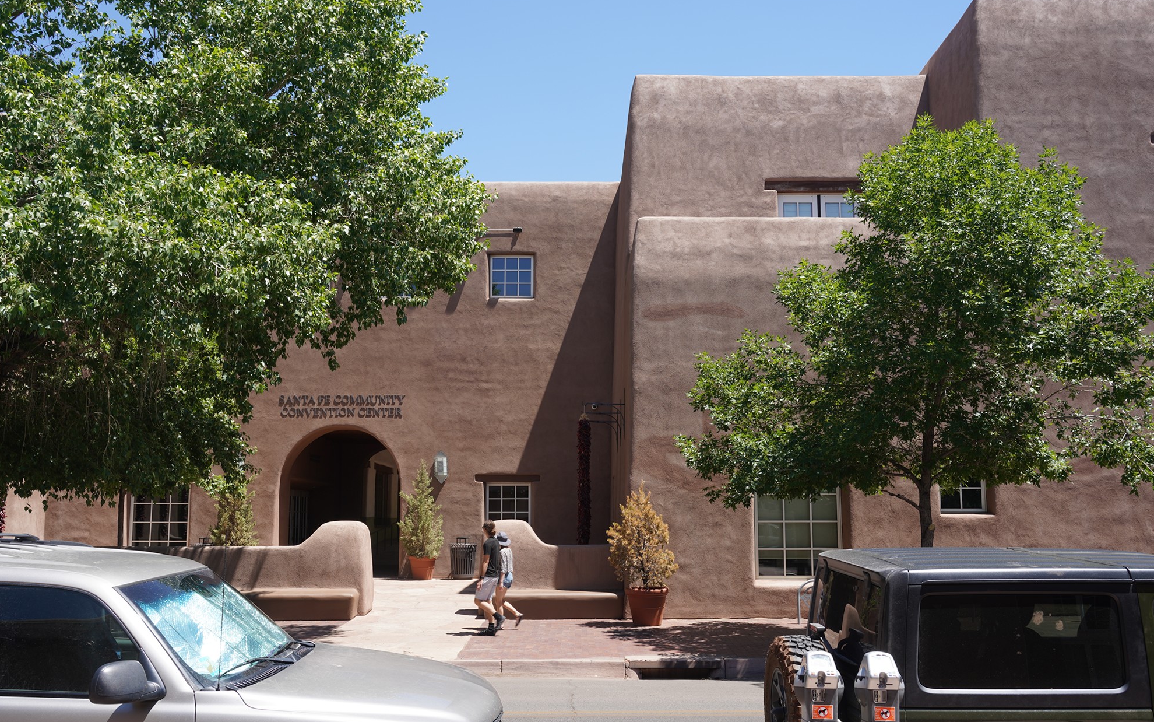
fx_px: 1101
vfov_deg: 36.3
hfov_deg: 55.3
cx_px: 572
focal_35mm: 35
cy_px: 371
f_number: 10
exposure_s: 1/100
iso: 100
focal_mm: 34
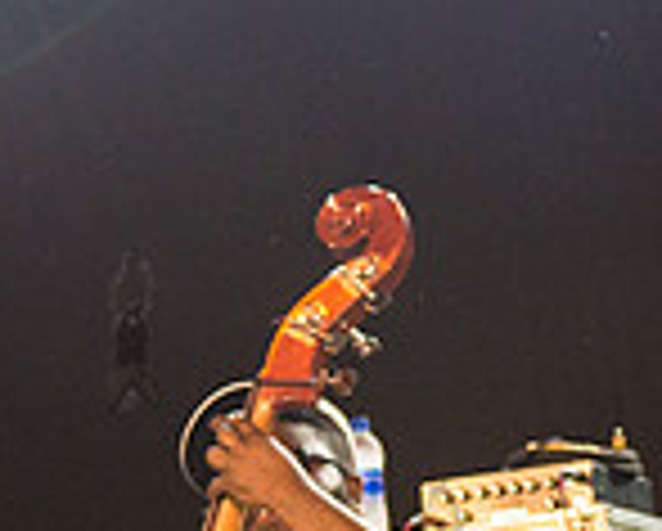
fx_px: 5277
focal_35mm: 269
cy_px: 523
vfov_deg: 5.8
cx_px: -433
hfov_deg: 7.0
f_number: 3.2
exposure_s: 1/500
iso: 2000
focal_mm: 62
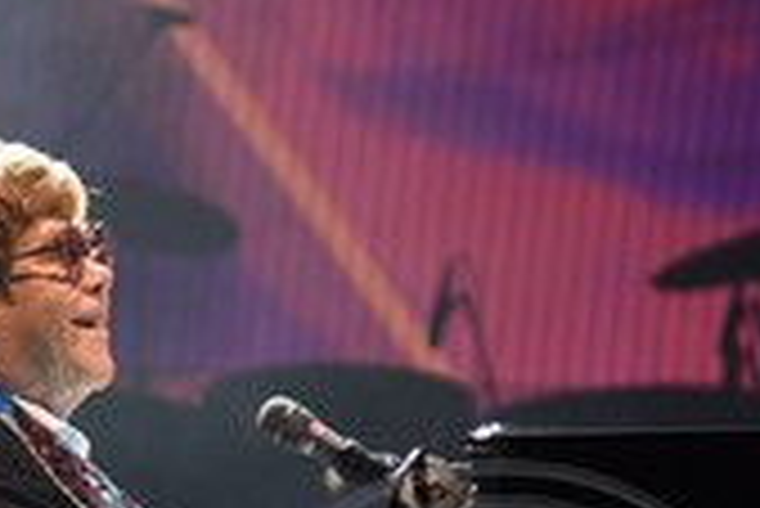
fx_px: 5240
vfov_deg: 5.5
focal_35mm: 248
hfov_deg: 8.3
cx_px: 117
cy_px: 551
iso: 1250
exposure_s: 1/800
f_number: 4
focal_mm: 105
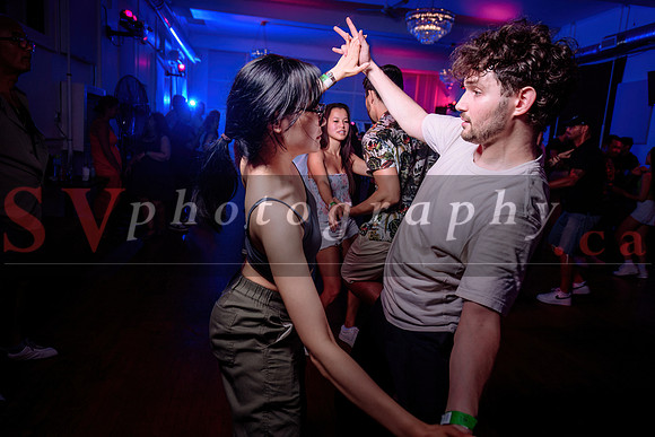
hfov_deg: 71.7
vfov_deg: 51.4
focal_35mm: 25
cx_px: 328
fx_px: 454
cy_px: 210
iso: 800
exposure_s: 1/60
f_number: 3.5
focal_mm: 24
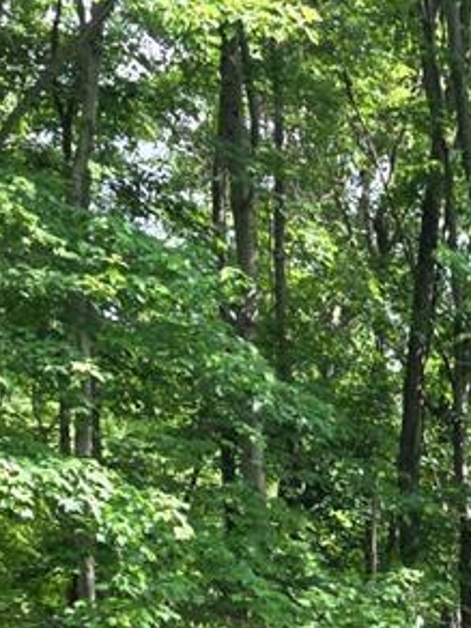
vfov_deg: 14.6
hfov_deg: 11.1
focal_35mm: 118
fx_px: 2141
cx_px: 1029
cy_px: 1144
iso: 50
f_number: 1.7
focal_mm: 6.3
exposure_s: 1/359
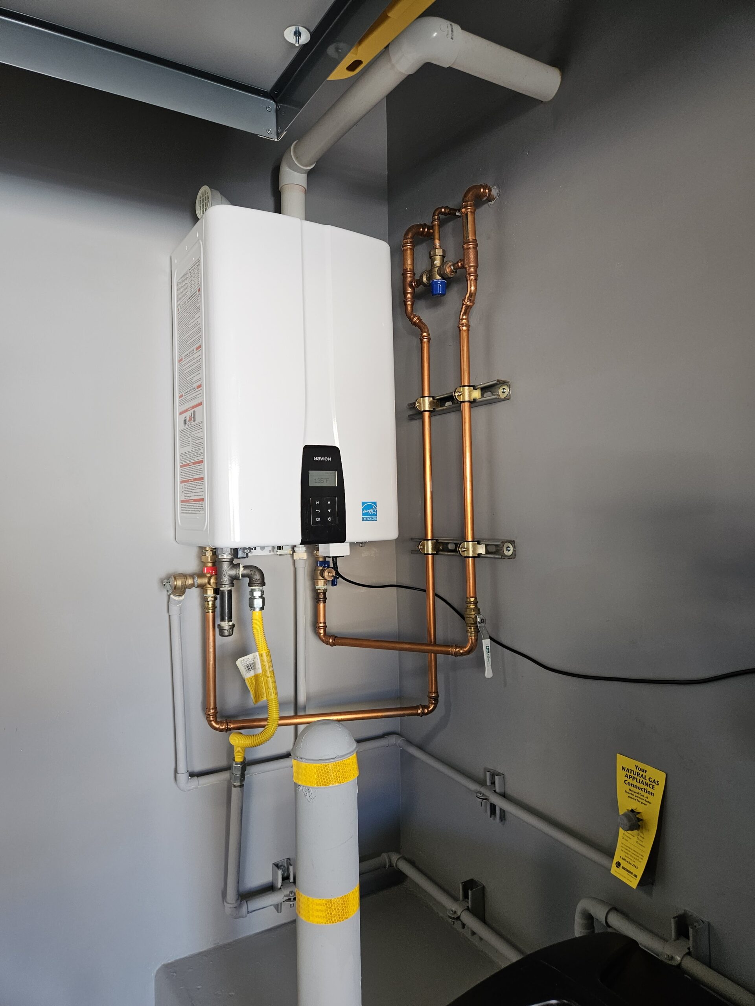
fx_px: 669
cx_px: 378
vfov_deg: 73.9
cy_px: 503
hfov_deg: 58.9
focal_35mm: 23
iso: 160
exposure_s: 1/120
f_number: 1.8
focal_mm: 5.4
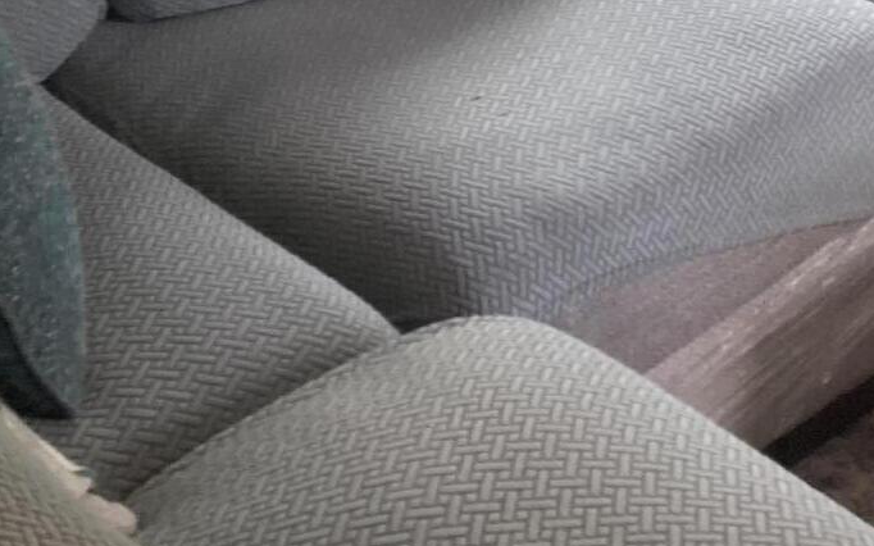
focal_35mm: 87
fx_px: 2072
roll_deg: -0.1
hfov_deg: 23.7
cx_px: 588
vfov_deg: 12.6
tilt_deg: -5.8
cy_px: -647
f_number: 1.8
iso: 50
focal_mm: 3.99
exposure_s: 1/60
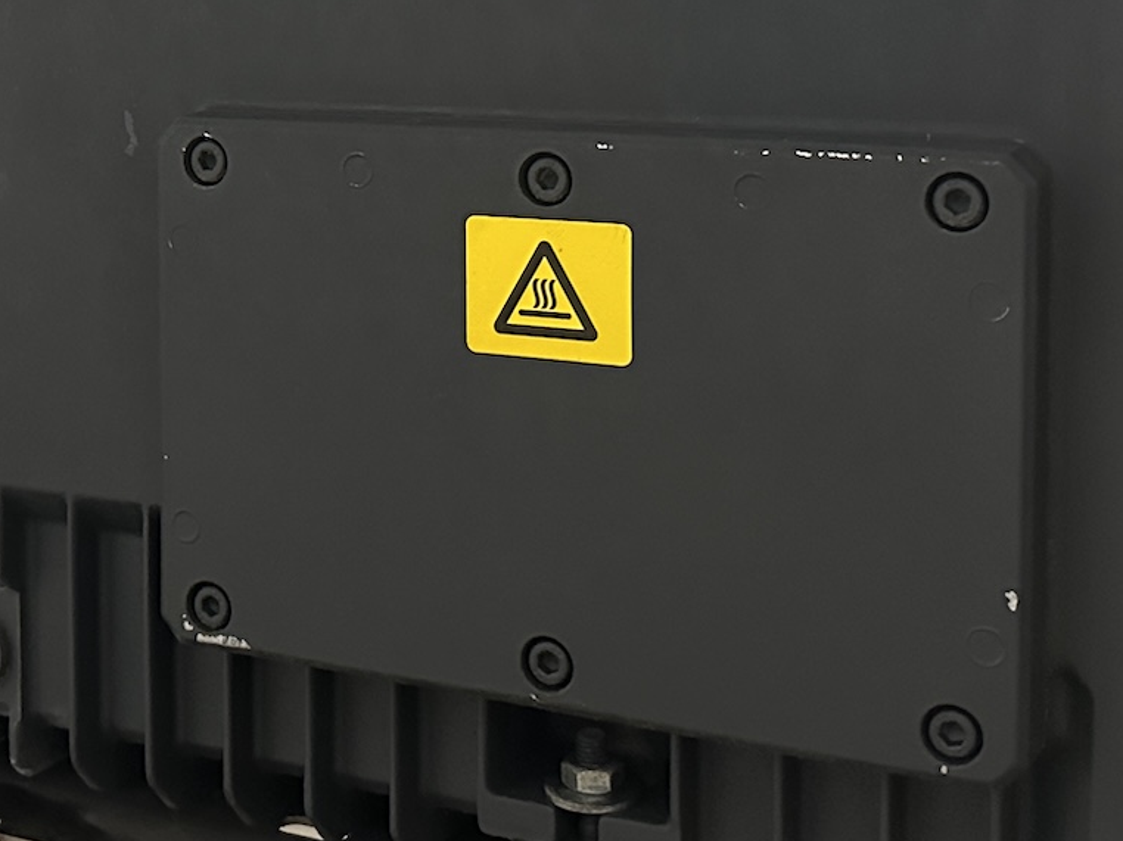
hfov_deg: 30.3
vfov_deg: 22.7
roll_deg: +1.3
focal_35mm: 63
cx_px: 299
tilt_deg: -4.2
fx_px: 2043
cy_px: 87
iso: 1000
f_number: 1.78
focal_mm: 6.86
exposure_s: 1/33
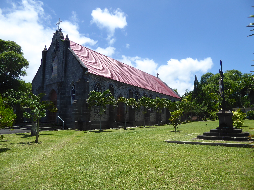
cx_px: 127
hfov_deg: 69.4
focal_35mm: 25
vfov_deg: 54.9
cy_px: 95
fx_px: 183
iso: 80
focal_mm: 4.3
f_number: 3.3
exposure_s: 1/1000
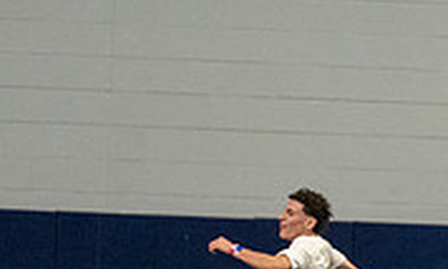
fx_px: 11597
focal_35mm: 960
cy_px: 426
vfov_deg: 1.3
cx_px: 820
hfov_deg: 2.2
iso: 5000
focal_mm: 200
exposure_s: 1/1250
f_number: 2.8
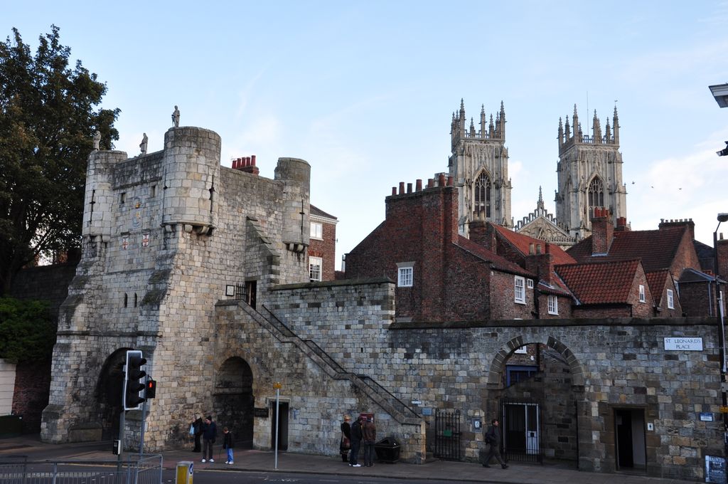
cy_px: 242
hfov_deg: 51.3
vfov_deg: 35.4
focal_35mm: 38
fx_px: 757
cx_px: 364
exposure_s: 1/100
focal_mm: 25
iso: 200
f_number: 9
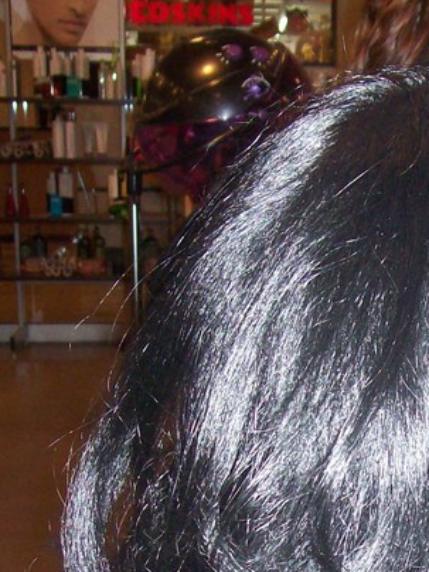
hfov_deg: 18.9
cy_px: 534
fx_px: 1256
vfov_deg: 24.8
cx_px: 430
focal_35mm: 76
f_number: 2.7
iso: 200
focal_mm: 6
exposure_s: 1/64
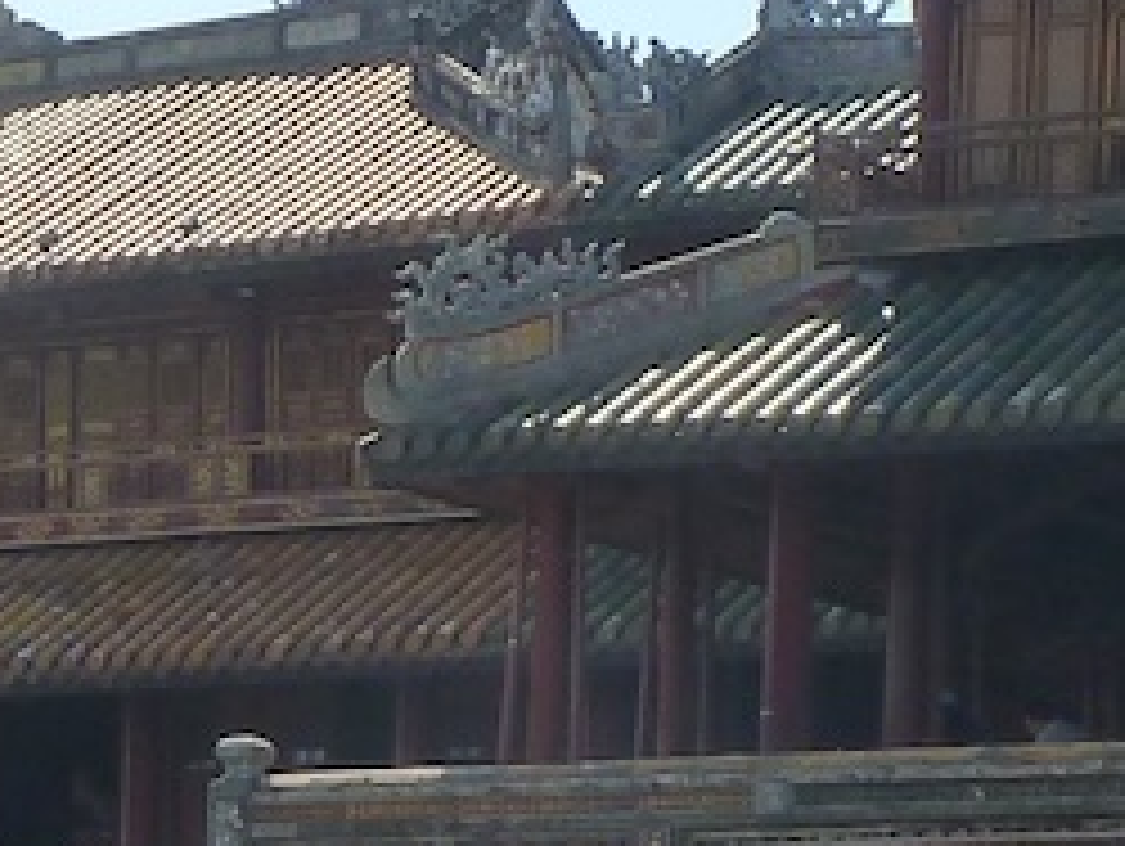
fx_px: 6246
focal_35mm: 192
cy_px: 698
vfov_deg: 7.7
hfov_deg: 10.0
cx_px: -518
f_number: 5
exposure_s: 1/400
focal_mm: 6.5
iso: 125
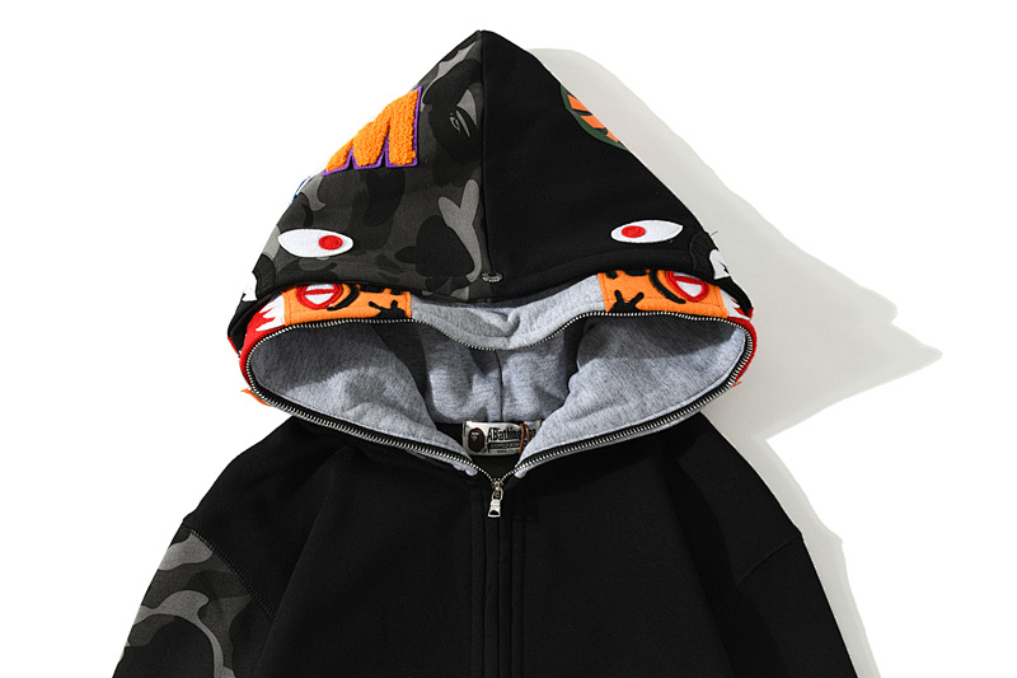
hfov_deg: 41.1
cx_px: 508
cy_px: 339
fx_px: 1356
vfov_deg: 28.1
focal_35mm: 48
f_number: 10
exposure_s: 1/125
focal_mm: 32
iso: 100
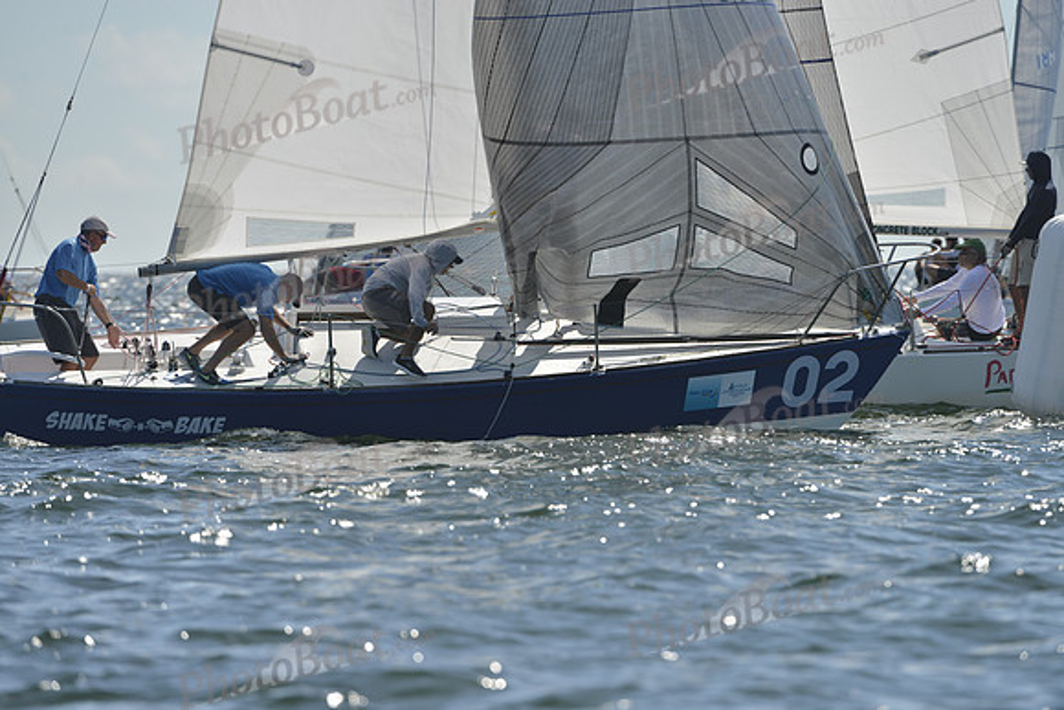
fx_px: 11824
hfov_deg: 5.2
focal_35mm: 400
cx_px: 532
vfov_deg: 3.4
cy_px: 355
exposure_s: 1/1000
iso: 200
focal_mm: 400
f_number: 7.1
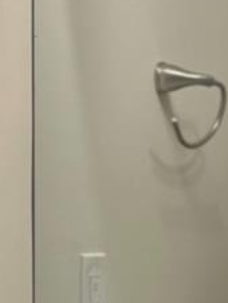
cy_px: 475
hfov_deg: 9.3
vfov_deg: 11.8
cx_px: 241
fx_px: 1394
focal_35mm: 159
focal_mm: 6.86
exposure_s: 1/120
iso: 80
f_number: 1.78
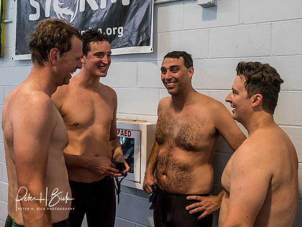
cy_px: 91
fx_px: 319
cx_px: 174
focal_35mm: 37
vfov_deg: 38.9
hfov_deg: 50.5
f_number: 5
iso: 3200
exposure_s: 1/250
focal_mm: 14
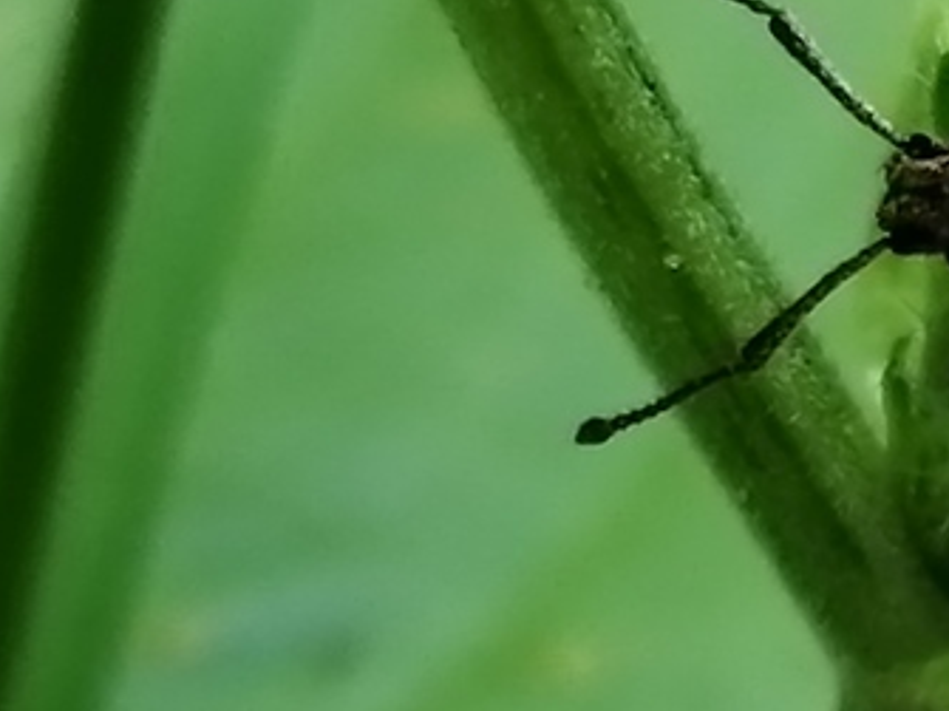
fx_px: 7262
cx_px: 1177
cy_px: 201
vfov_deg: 5.6
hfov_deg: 7.4
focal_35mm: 265
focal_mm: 3.46
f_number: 1.8
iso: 50
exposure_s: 1/107
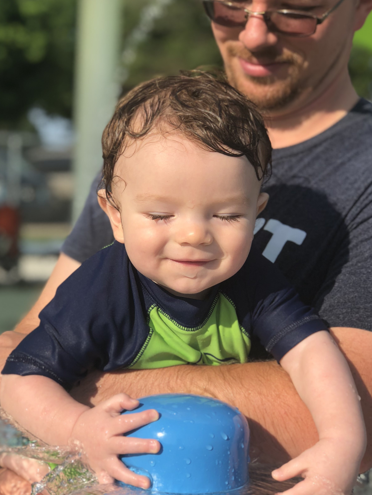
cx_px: 179
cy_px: 275
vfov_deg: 26.7
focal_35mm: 73
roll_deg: -3.7
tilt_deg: -6.0
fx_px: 1046
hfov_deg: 20.2
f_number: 2.8
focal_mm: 6.6
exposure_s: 1/923
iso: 20
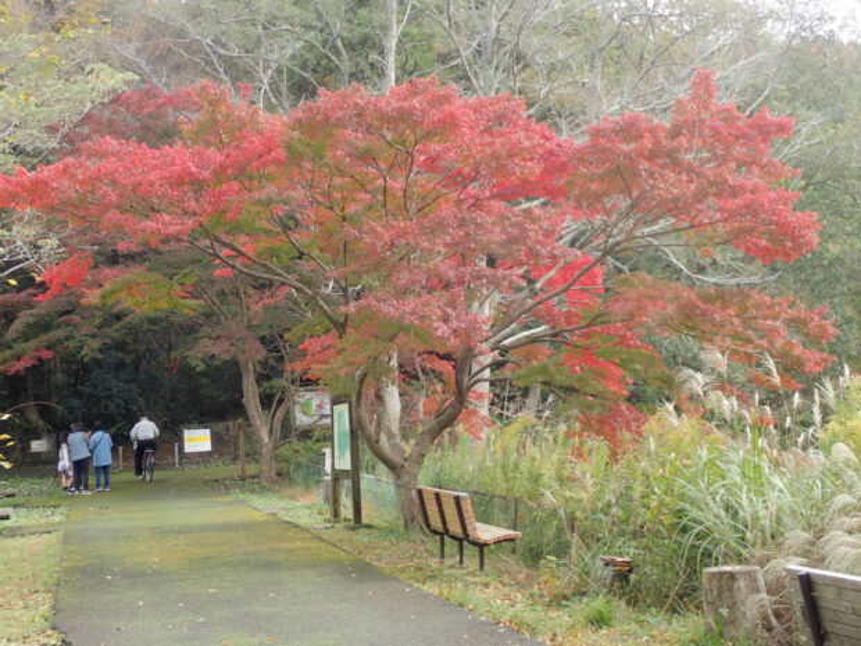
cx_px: 430
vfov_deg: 27.5
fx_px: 1318
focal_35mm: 53
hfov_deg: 36.2
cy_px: 323
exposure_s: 1/160
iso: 200
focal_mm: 9.61
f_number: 4.5
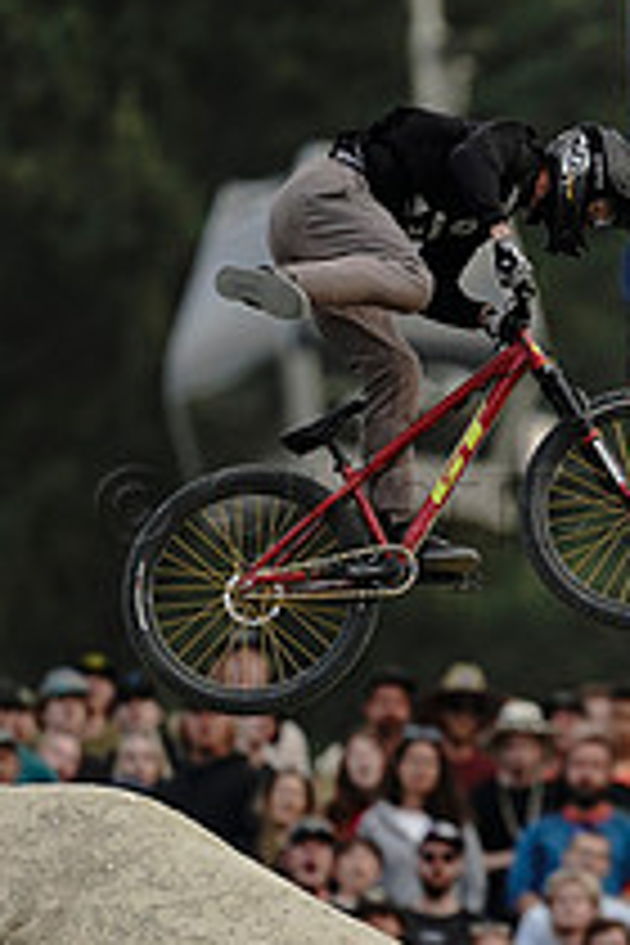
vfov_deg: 1.6
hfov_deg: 1.1
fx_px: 33755
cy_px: 486
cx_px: 662
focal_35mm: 1286
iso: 1600
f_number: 4
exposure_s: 1/1600
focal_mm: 600
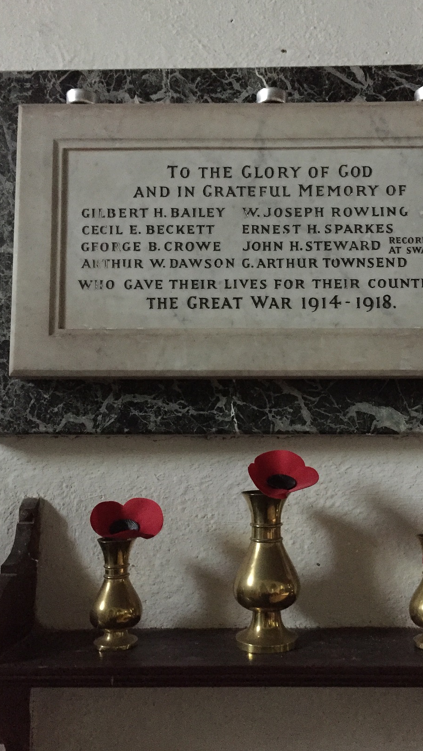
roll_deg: +0.2
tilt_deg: +5.7
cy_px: 377
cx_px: 274
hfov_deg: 36.4
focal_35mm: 32
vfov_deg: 61.0
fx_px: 638
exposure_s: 1/17
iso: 800
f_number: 2.2
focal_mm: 4.15
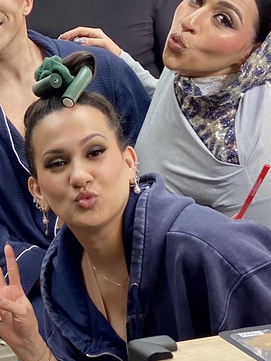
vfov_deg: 22.1
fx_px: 908
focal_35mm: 87
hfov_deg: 15.9
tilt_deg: -16.8
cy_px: 310
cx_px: -109
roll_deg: +2.4
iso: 64
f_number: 1.8
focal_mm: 4.25
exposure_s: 1/60
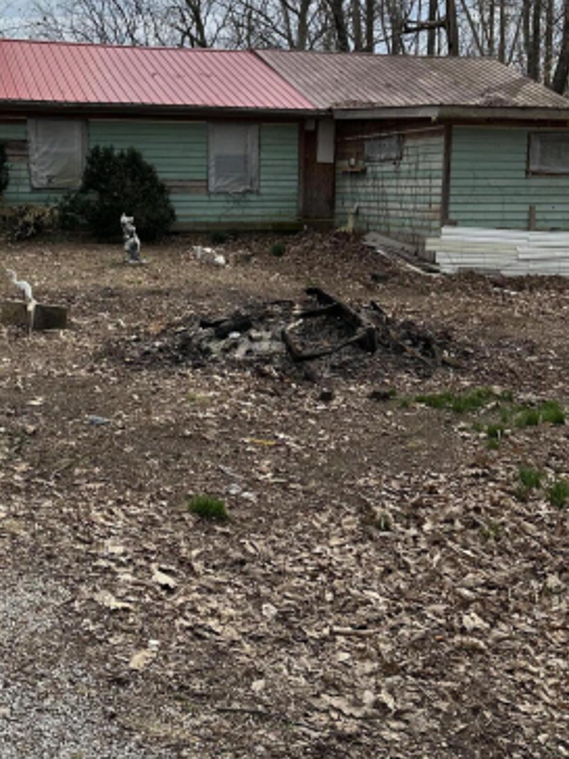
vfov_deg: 42.4
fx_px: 964
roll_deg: -1.1
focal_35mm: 44
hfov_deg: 32.6
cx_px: 188
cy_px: 262
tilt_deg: -4.3
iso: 80
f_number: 1.78
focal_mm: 6.86
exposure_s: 1/3597
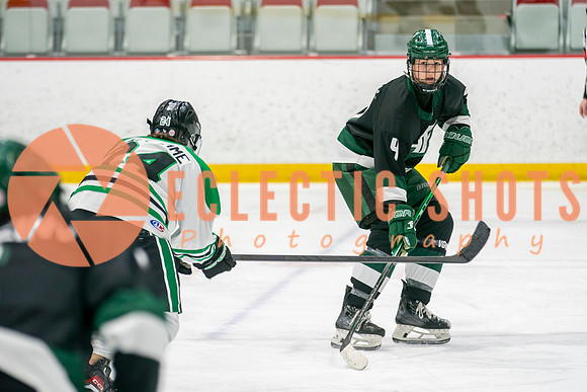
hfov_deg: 9.4
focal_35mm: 220
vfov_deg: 6.3
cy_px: 152
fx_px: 3583
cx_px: 363
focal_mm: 160
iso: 800
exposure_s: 1/640
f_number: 3.2
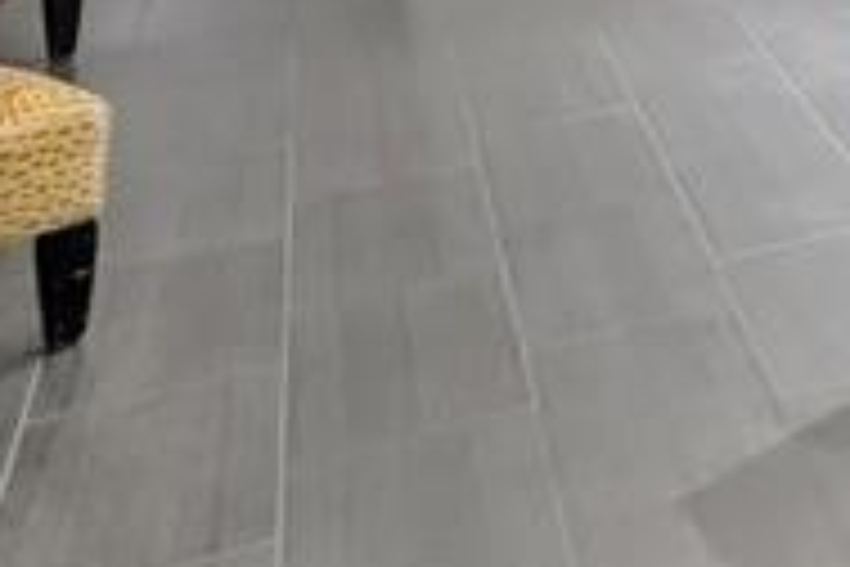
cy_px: -398
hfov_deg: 17.9
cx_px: 1749
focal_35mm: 72
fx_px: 1700
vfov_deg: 16.4
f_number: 4
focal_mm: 17
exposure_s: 1/160
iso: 4000
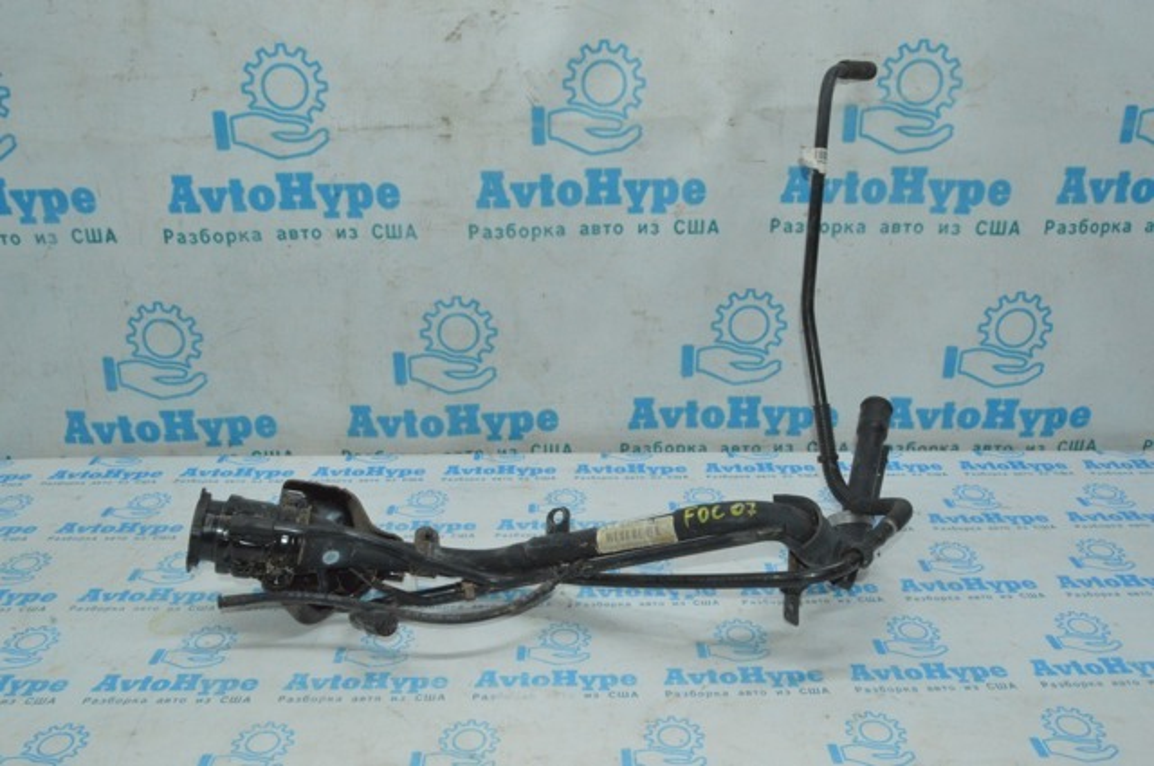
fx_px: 960
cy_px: 383
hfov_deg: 62.0
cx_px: 577
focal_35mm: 30
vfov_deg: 43.5
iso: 4000
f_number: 25
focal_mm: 20
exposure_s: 1/50
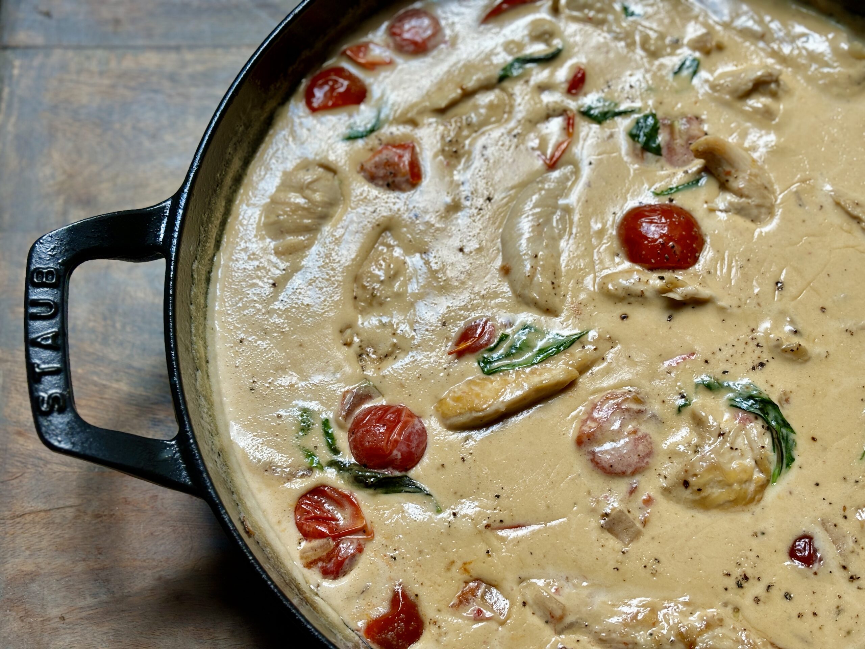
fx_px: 1299
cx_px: 432
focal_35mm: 52
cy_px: 324
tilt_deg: -72.7
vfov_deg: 28.0
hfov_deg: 36.8
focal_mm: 5.96
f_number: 1.6
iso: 32
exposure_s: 1/229
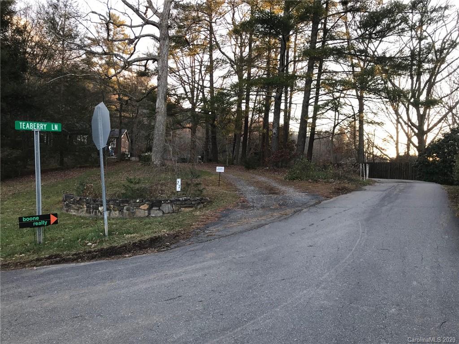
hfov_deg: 63.4
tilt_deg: +3.2
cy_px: 172
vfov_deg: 49.7
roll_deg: -1.6
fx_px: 371
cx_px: 230
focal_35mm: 28
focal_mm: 3.99
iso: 20
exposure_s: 1/93
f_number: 1.8
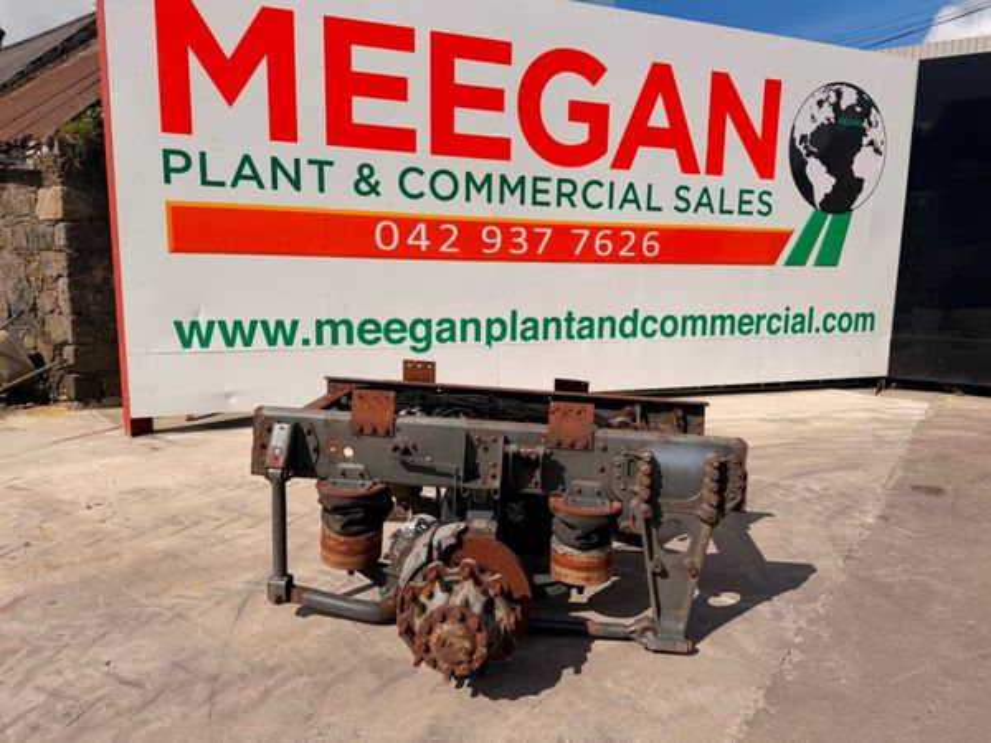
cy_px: 372
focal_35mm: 24
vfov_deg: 56.8
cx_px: 496
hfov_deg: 71.6
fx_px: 687
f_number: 1.78
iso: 80
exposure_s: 1/9091
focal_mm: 6.76
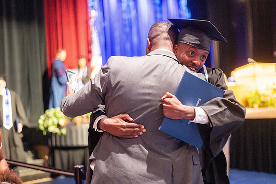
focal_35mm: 50
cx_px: 138
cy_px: 92
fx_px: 383
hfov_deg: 39.6
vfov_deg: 27.0
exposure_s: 1/200
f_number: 1.8
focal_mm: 50
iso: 10000
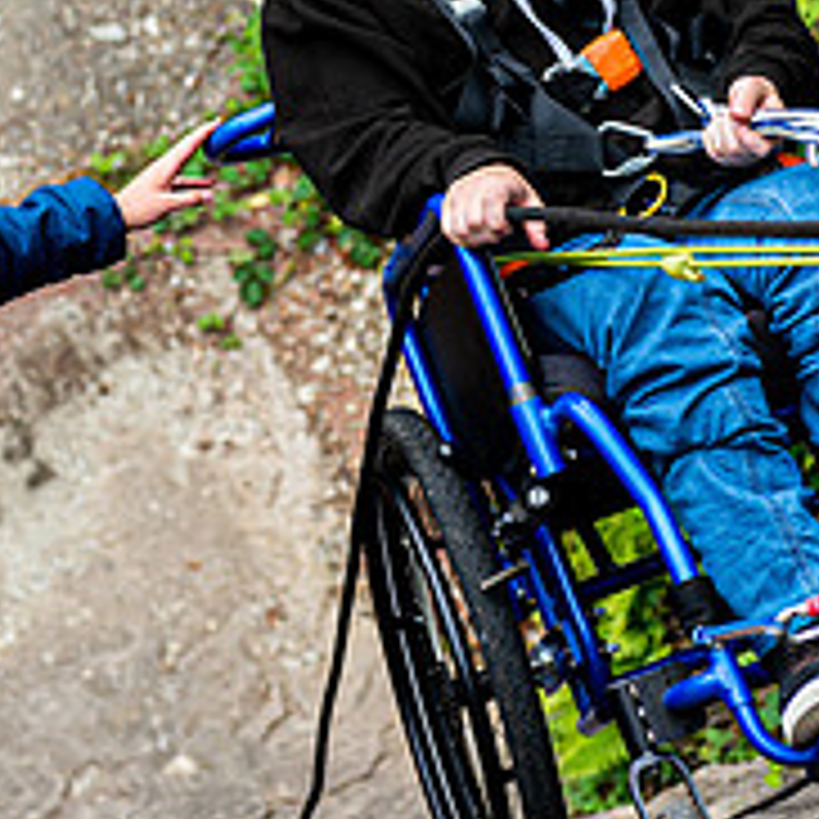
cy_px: 54
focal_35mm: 168
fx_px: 4497
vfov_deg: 10.3
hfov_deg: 10.4
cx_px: 526
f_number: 4
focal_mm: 62
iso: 100
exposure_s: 1/200
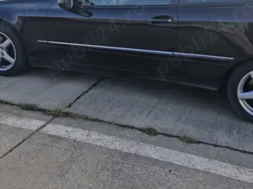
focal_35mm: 42
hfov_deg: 44.6
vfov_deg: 33.6
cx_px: 150
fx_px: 307
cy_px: 48
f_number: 1.8
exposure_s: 1/454
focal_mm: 5.54
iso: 50
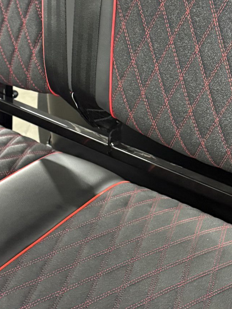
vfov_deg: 27.4
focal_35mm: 71
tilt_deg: -33.2
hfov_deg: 20.5
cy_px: 142
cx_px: 179
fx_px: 634
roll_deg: +0.8
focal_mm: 6.76
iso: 800
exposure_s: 1/48
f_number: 1.78
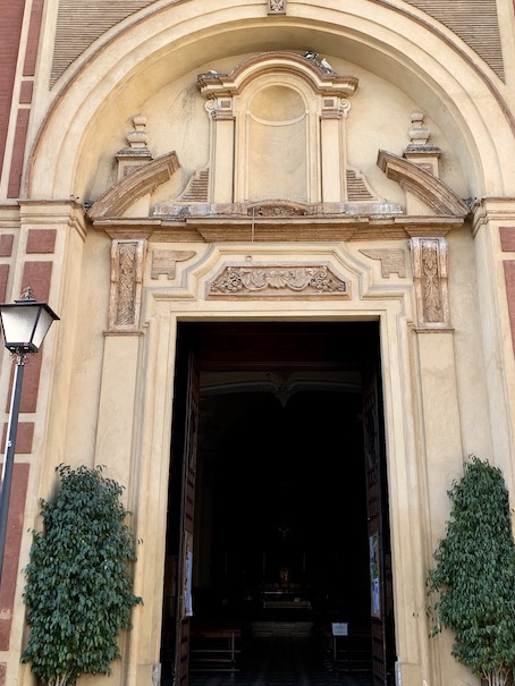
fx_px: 873
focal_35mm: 44
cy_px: 208
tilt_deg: +24.9
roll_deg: -0.7
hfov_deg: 32.9
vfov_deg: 42.1
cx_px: 272
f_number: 1.8
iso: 25
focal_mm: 4.25
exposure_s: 1/267
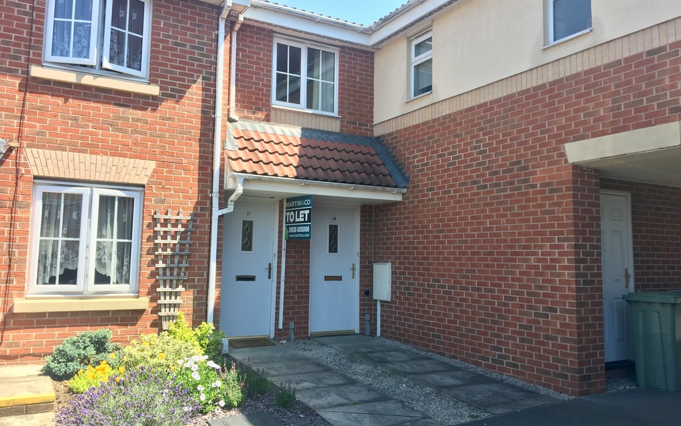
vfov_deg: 40.6
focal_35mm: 31
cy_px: 200
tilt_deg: +5.6
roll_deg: -0.9
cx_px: 342
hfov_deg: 61.2
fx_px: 576
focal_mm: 4.15
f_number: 2.2
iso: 25
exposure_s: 1/301
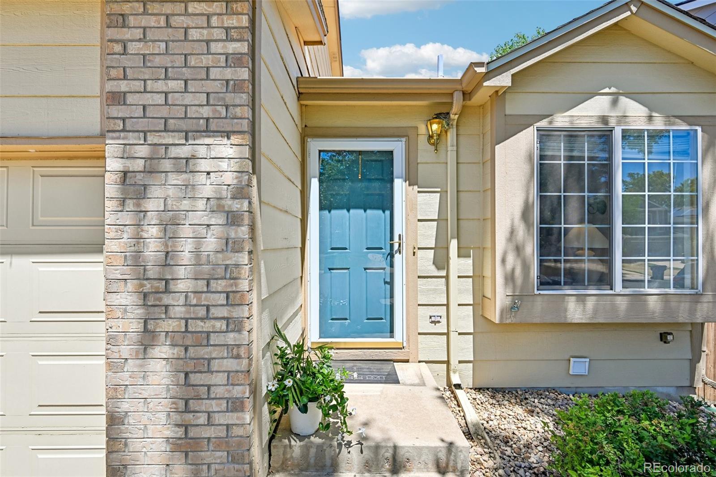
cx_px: 358
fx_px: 318
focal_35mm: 16
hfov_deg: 96.7
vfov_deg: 73.7
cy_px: 238
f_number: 10
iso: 64
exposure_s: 1/80
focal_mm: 16
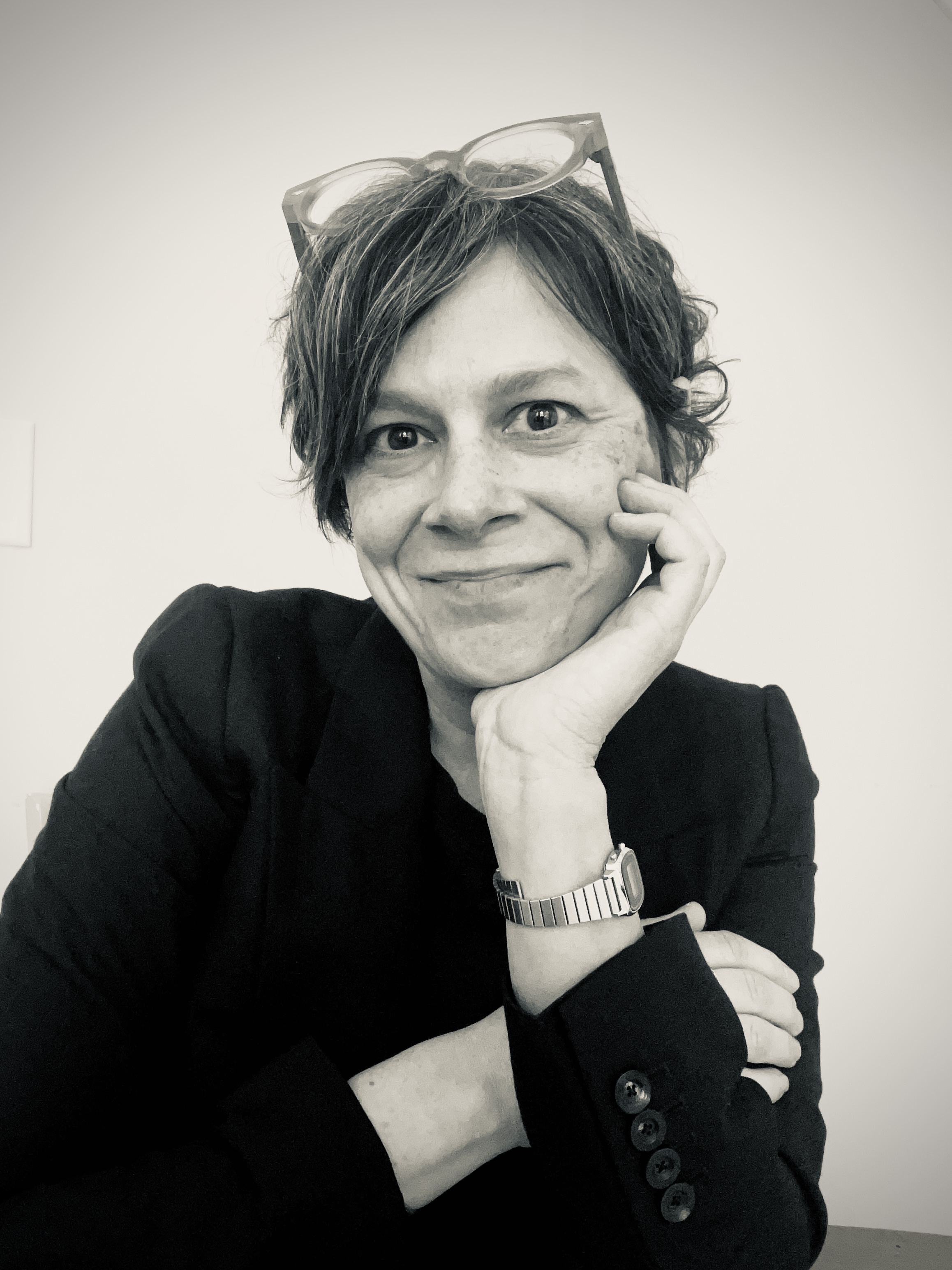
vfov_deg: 60.0
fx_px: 1100
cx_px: 476
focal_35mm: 30
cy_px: 635
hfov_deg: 46.8
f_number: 2.2
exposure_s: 1/46
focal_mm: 2.71
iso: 400
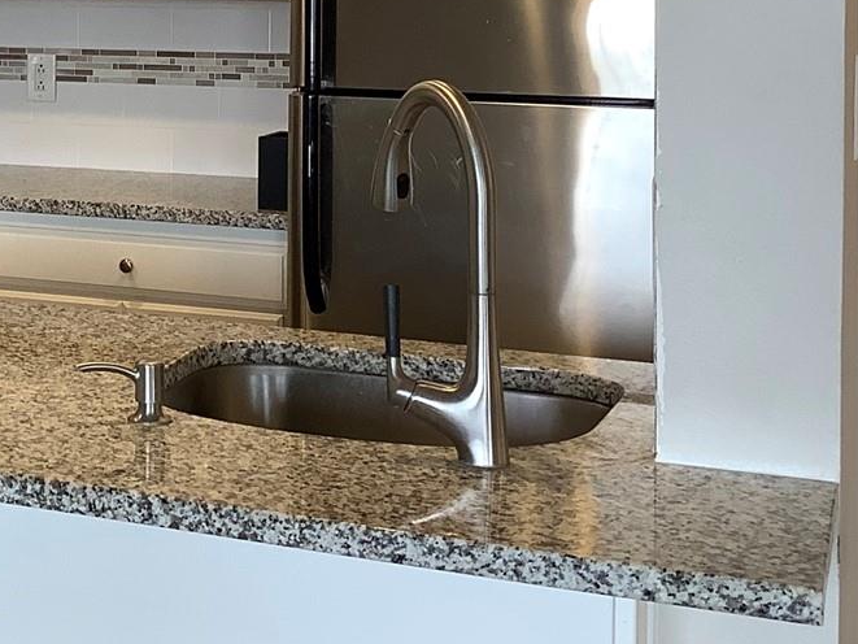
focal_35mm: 75
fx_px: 1859
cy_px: 13
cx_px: -53
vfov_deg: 19.1
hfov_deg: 24.5
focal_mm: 3.3
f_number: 2.4
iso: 50
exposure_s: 1/50
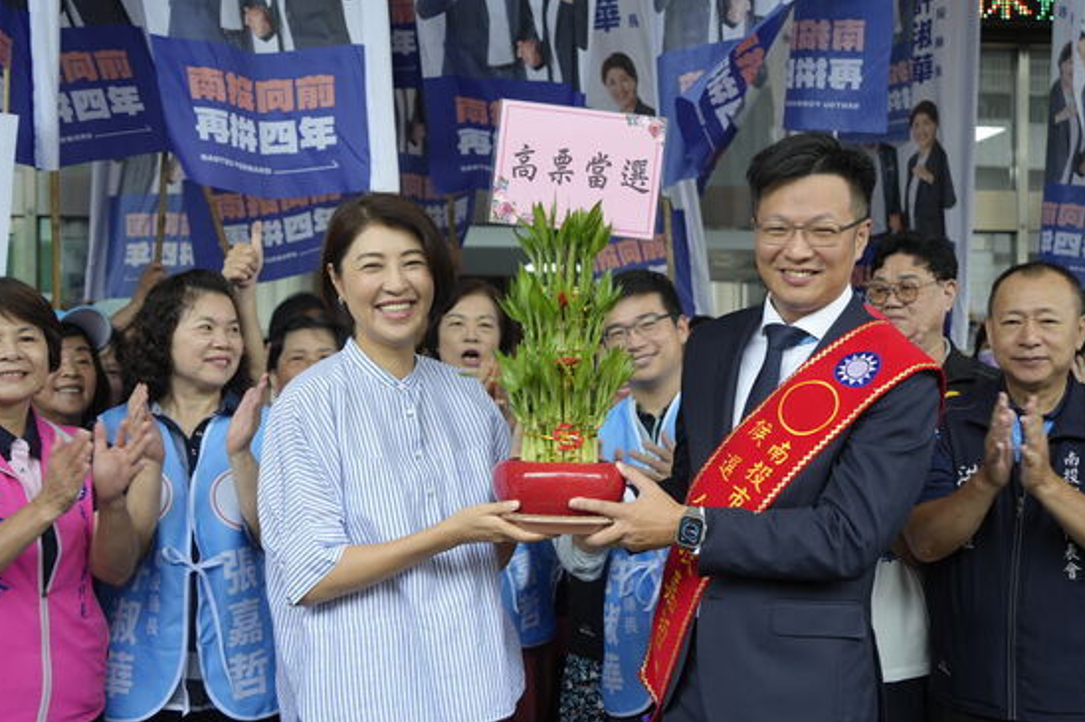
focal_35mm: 46
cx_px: 564
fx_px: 1386
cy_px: 392
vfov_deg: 29.2
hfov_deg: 42.7
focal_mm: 42
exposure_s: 1/160
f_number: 4
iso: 640
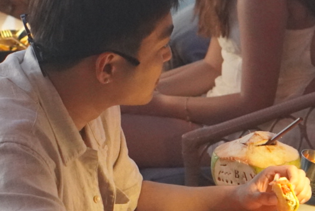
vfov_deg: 5.7
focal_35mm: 242
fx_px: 2119
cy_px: 37
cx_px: 339
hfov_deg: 8.4
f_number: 4
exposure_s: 1/160
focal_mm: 50
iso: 6400
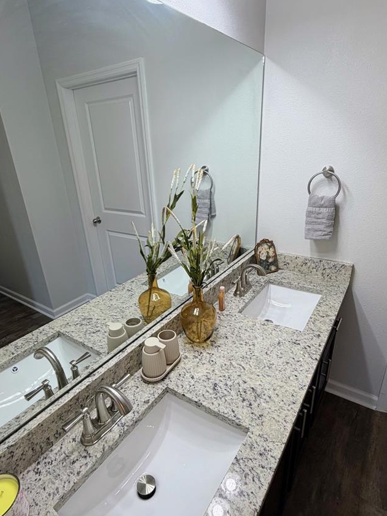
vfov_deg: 81.7
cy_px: 267
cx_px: 186
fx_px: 298
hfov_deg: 65.9
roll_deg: +3.4
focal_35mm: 20
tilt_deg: -22.3
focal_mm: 2.22
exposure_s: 1/120
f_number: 2.2
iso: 125
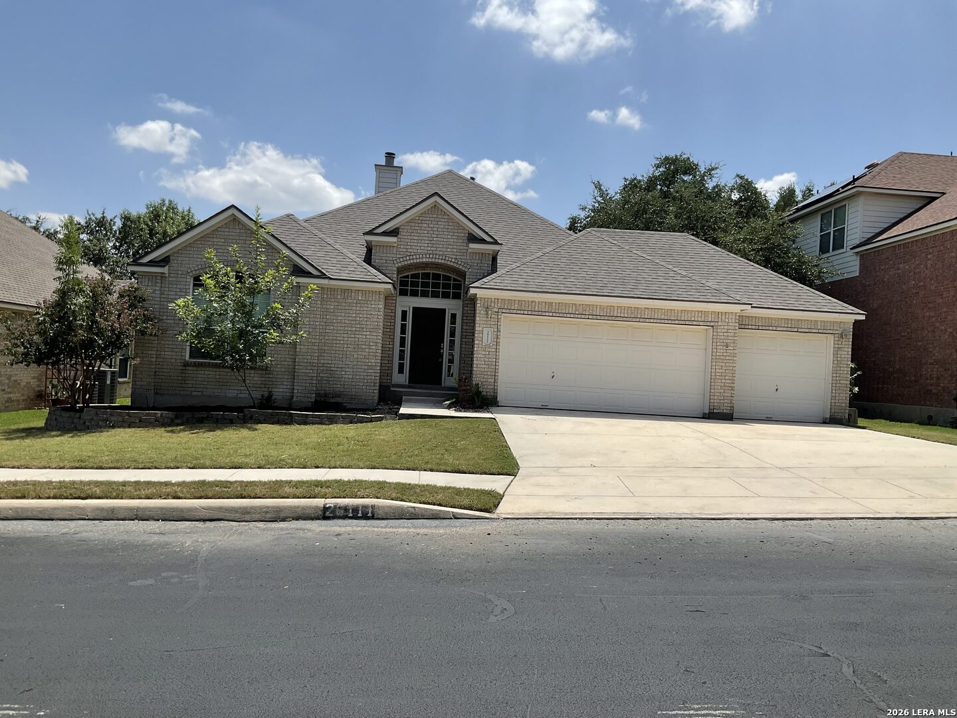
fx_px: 802
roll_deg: -3.9
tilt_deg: +1.9
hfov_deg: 61.7
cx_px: 478
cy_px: 359
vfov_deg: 48.2
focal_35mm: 29
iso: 16
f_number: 1.8
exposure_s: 1/2427
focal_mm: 3
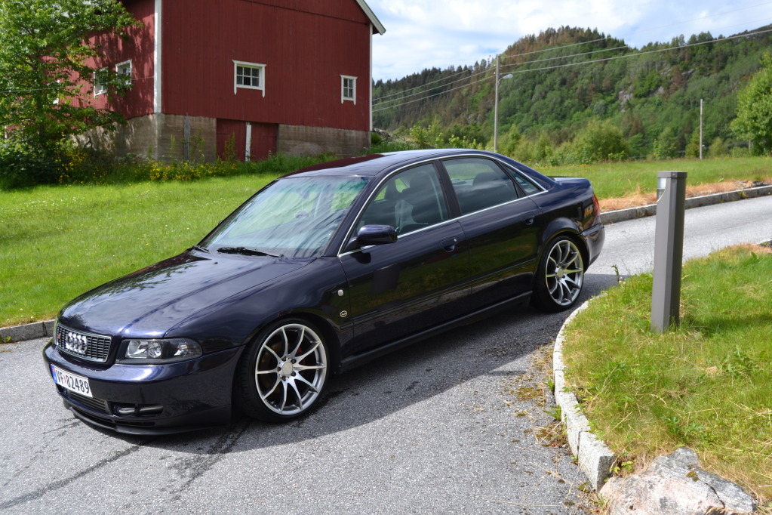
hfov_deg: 49.6
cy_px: 258
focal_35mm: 39
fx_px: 836
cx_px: 386
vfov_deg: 34.2
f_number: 8
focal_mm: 26
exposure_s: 1/250
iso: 100
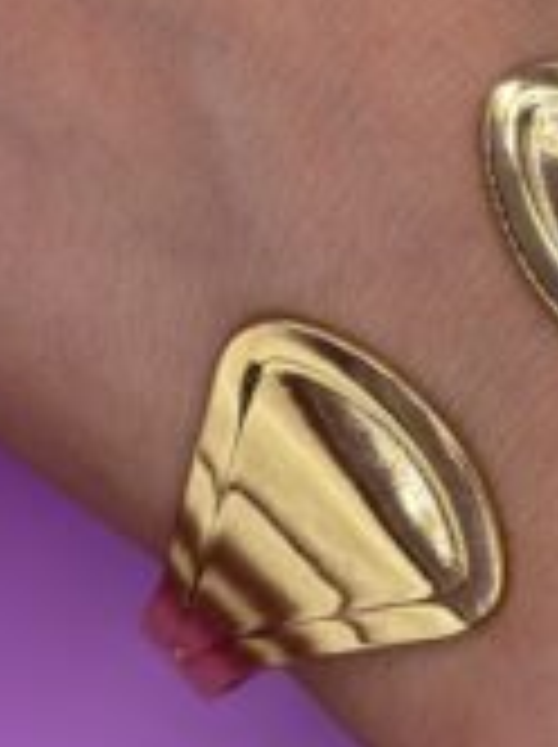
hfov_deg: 12.6
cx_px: 562
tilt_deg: -86.9
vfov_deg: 17.0
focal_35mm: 116
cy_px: 356
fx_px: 2500
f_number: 1.78
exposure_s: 1/740
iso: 125
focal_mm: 6.76
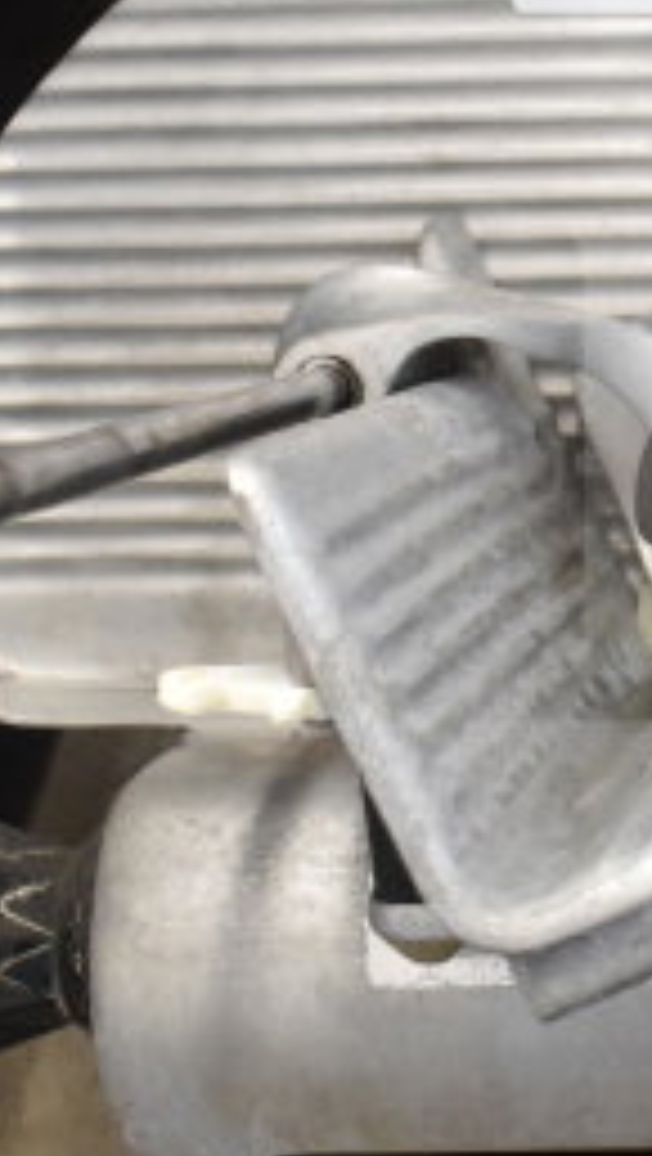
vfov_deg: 22.0
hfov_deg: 12.0
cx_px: 967
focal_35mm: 97
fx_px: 2974
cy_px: 578
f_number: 4
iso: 800
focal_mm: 26
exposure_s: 1/40
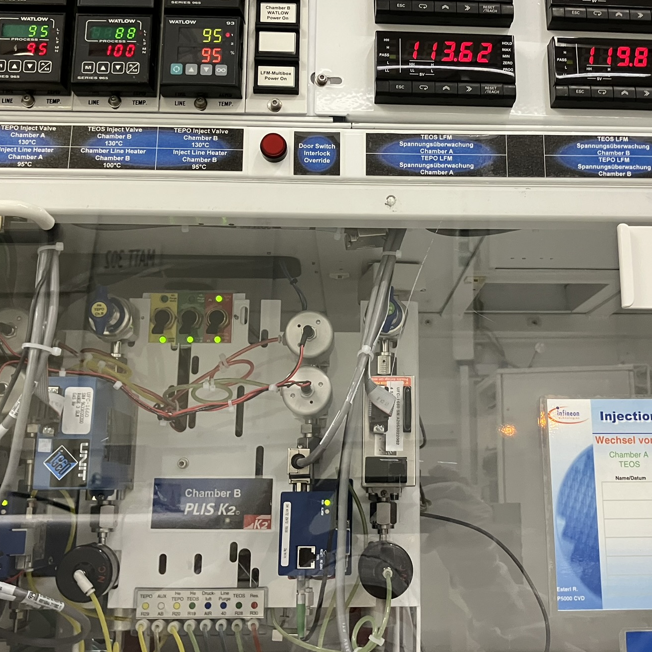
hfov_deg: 42.6
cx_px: 392
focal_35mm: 39
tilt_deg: +13.5
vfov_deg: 42.8
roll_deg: +0.5
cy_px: 286
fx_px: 831
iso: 160
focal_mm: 3.99
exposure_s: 1/50
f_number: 1.8
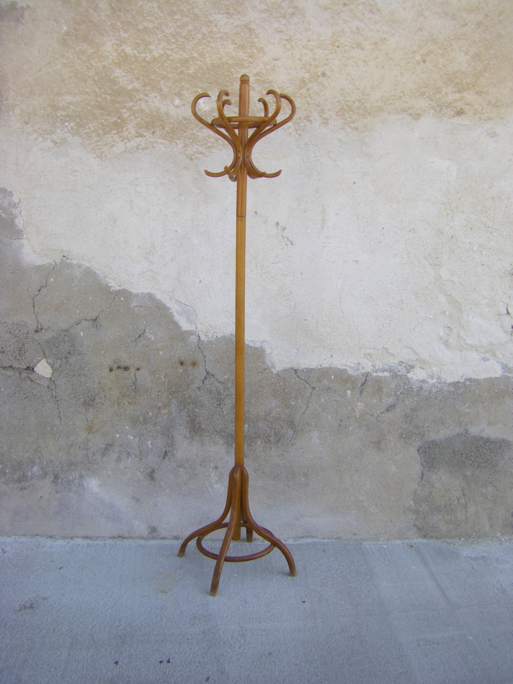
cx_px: 256
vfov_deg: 49.0
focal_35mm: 38
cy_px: 342
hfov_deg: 37.7
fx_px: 751
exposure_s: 1/160
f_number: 3.5
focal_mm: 6.3
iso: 64
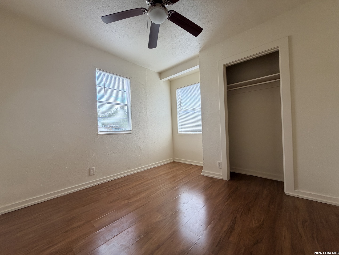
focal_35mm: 14
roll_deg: +2.8
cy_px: 128
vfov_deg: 85.7
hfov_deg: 102.1
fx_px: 137
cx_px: 170
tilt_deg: +0.7
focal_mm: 2.22
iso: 100
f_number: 2.2
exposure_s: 1/121
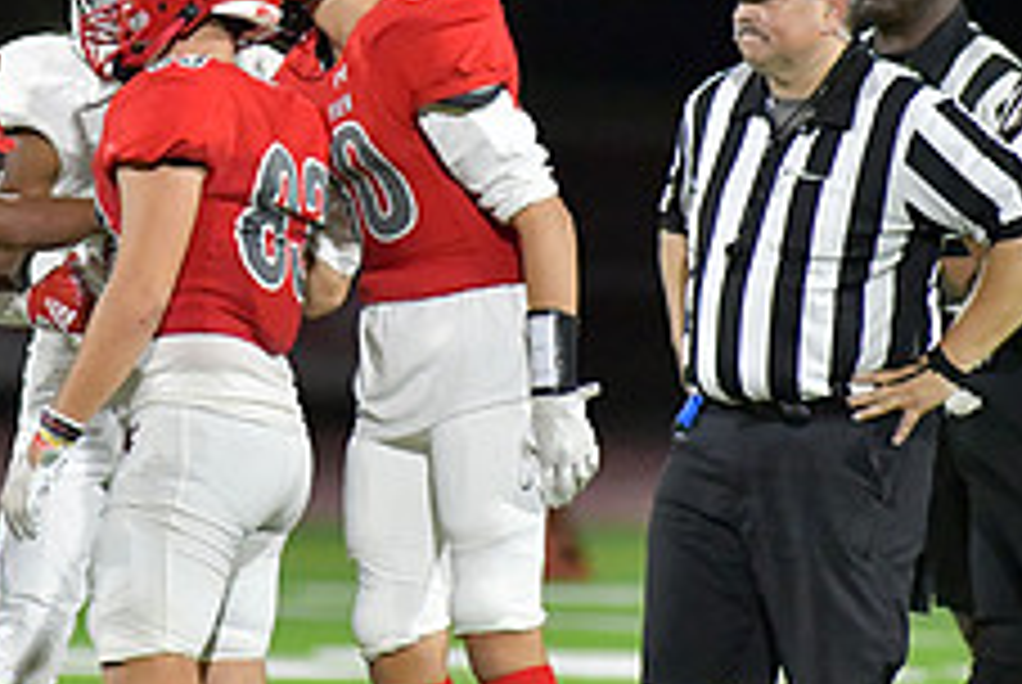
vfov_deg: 1.8
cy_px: 169
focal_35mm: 765
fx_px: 21745
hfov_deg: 2.7
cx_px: 176
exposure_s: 1/1250
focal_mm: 300
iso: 10000
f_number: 4
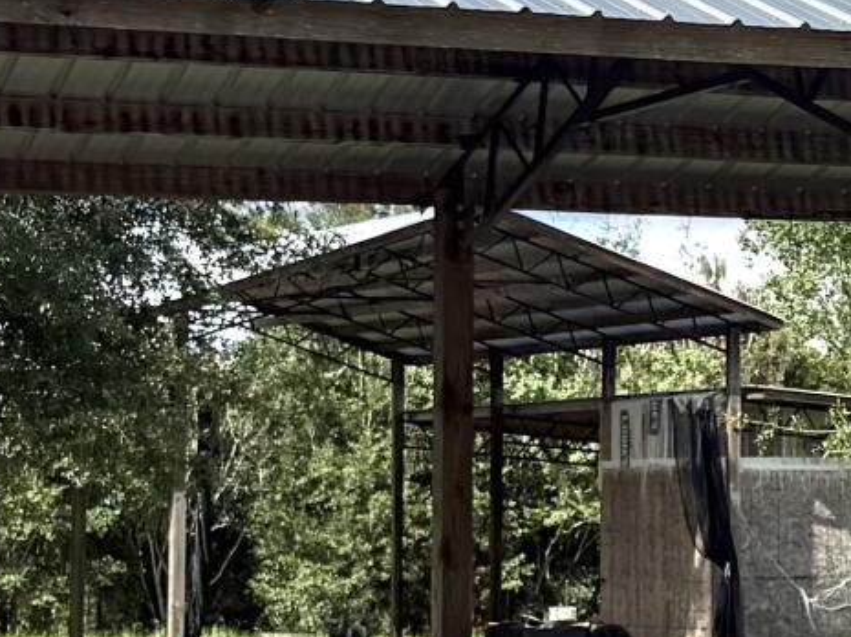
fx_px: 3808
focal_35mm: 155
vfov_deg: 9.6
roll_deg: -0.2
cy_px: 262
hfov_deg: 12.6
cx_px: 847
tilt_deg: +4.3
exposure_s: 1/3759
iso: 80
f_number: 1.78
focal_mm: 6.76
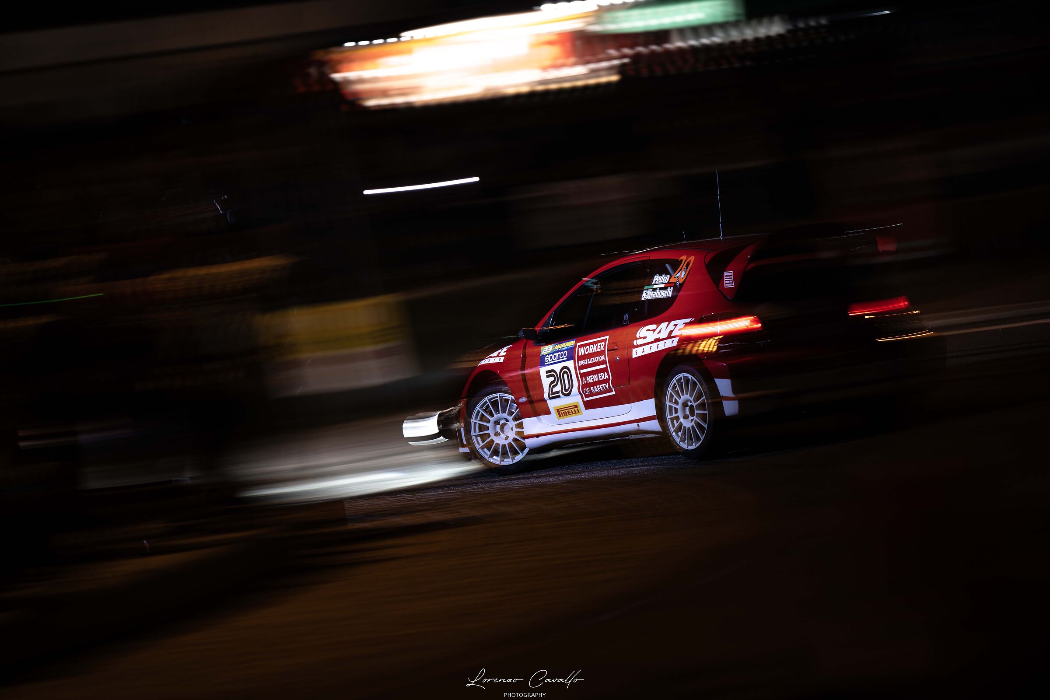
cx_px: 525
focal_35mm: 175
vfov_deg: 7.8
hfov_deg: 11.7
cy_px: 350
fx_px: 5104
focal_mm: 175
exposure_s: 1/10
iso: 100
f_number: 2.8
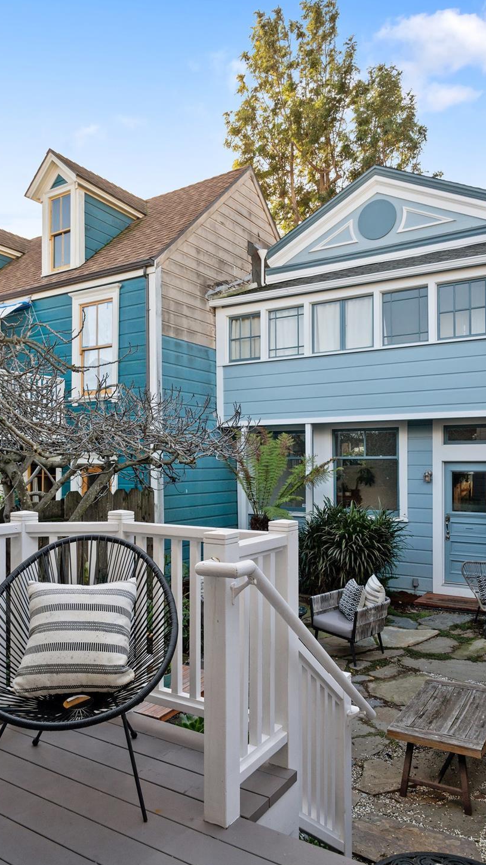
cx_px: 224
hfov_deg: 44.3
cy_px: 441
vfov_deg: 71.9
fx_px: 596
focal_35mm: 26
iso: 400
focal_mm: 24
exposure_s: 1/160
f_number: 9
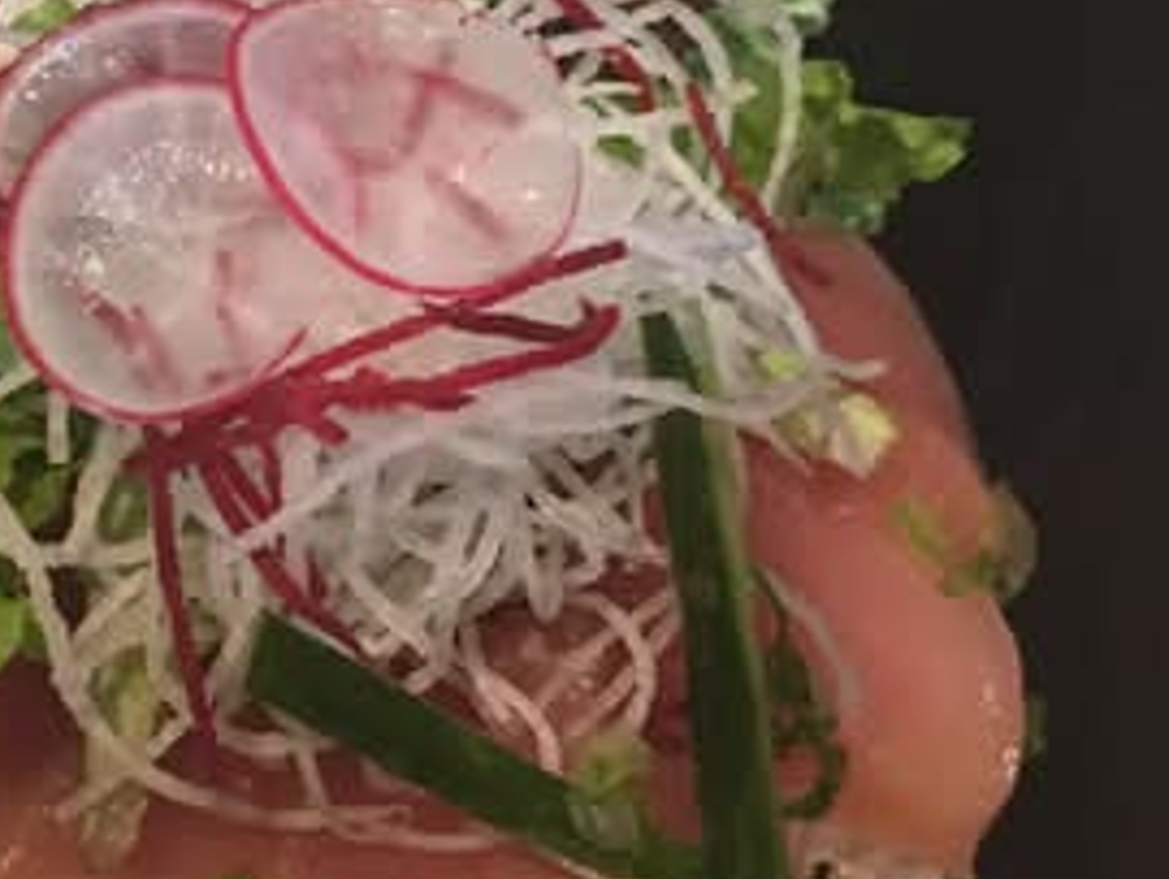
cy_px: 372
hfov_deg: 30.4
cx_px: 377
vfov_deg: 23.3
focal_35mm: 63
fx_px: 2129
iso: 100
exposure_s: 1/10
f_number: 2.2
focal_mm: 4.15
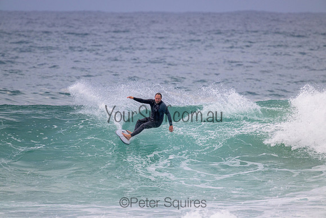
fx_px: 7246
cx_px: 163
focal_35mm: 800
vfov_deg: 1.7
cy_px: 109
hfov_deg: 2.6
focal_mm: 800
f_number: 11
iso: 1000
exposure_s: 1/2000
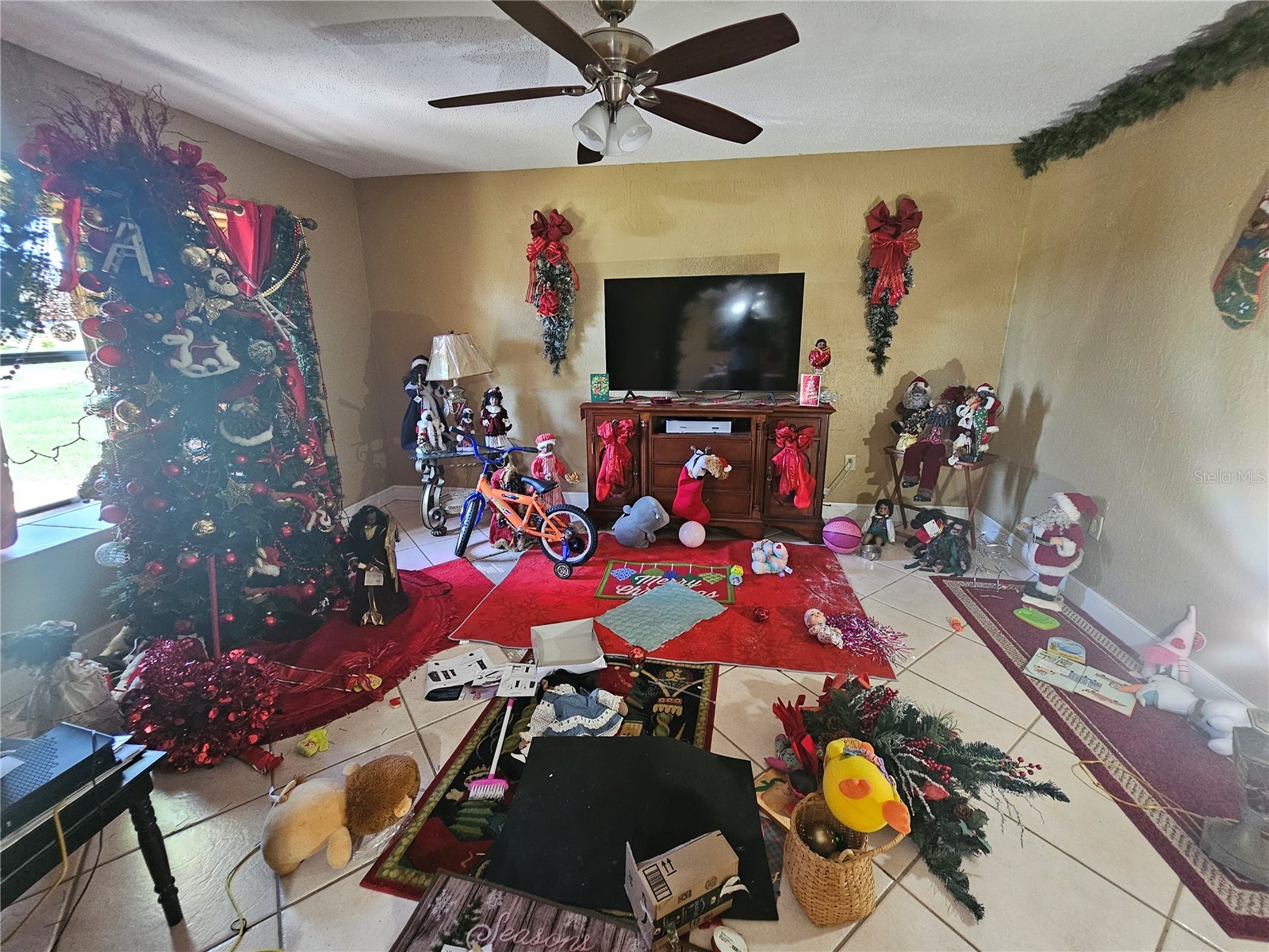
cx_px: 634
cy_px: 476
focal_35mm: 13
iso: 640
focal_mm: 2.2
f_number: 2.2
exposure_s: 1/24
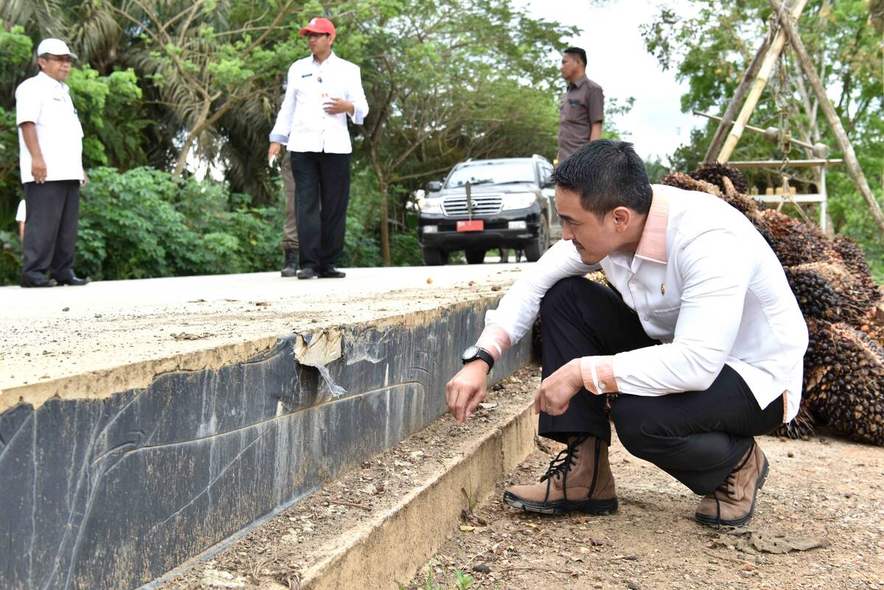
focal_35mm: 38
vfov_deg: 35.1
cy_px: 295
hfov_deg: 50.7
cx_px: 442
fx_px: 933
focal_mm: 38
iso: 320
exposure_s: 1/100
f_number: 7.1
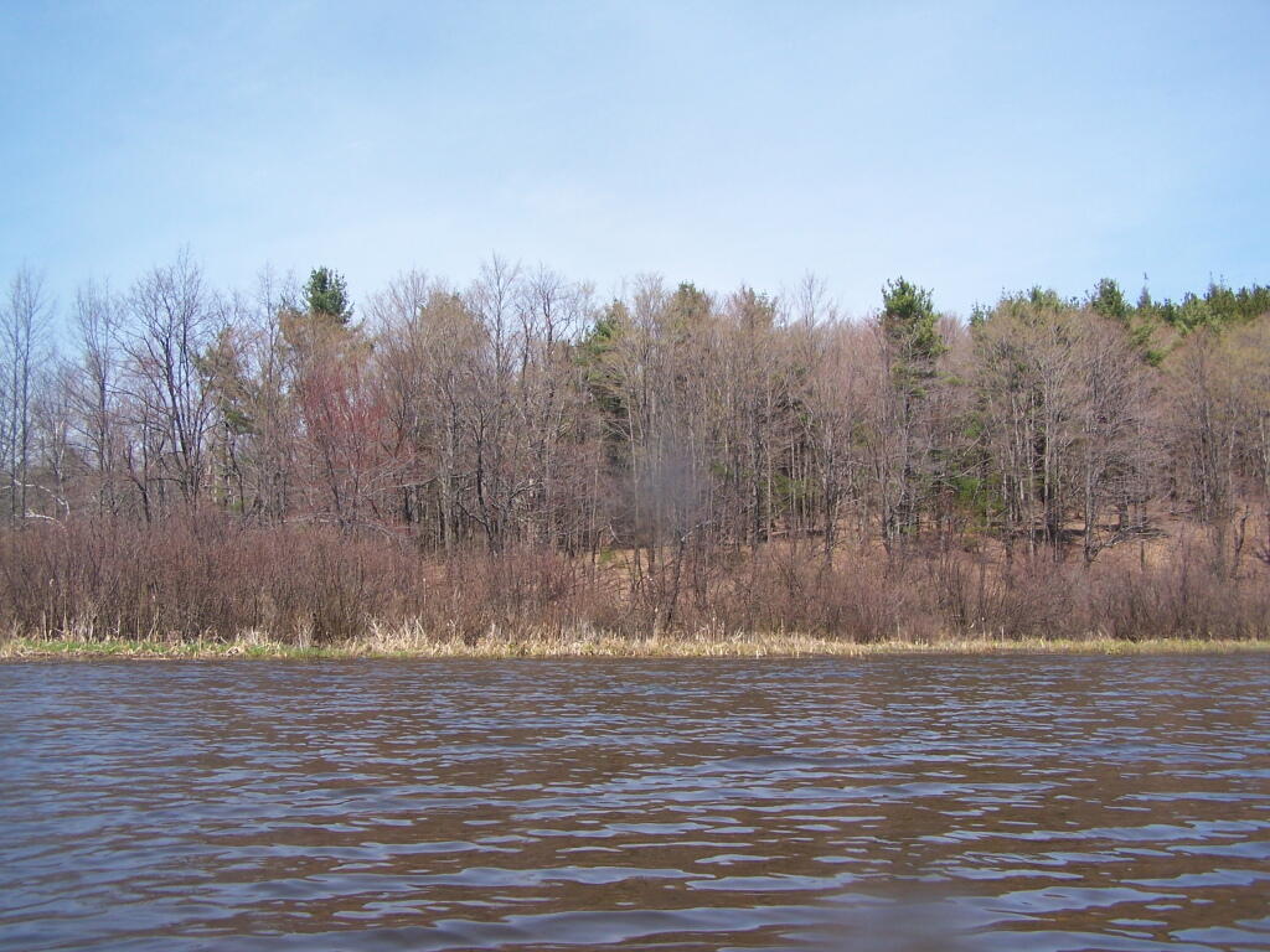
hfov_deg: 49.0
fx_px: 1394
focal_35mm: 38
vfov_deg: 37.7
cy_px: 476
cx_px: 635
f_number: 4
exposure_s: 1/640
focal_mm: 6.3
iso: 80
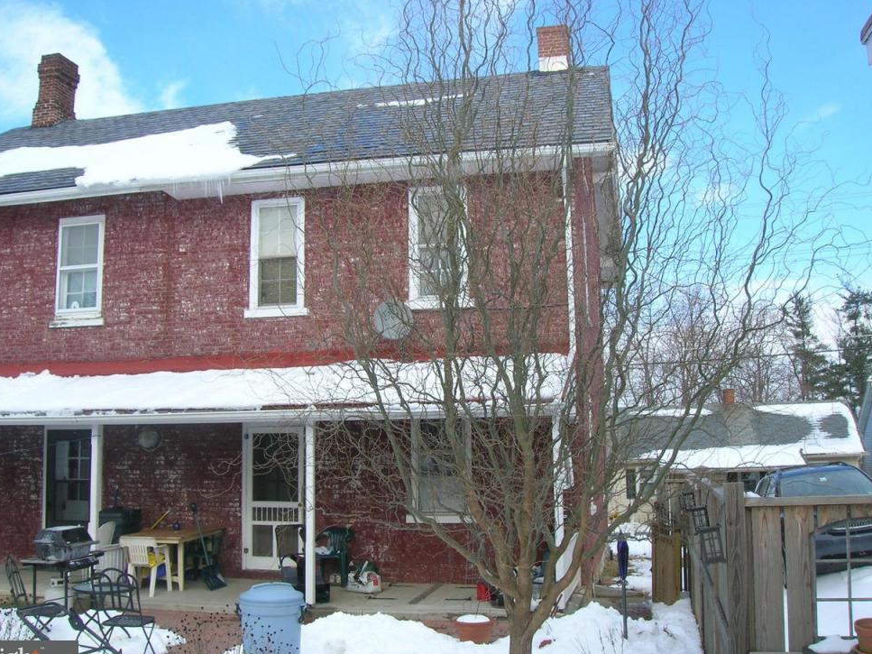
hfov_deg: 51.4
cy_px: 331
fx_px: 907
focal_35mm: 36
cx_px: 427
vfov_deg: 39.6
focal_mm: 5.7
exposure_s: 1/176
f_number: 4.9
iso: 50
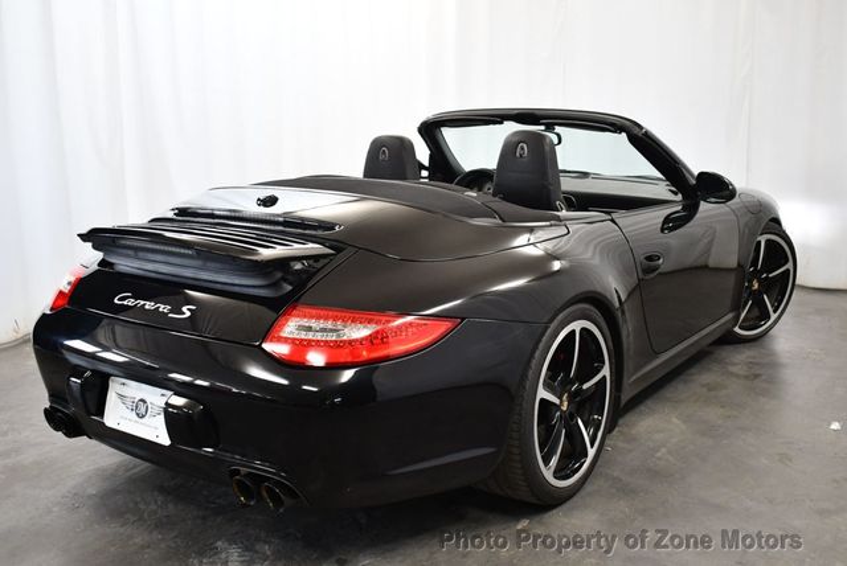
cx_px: 424
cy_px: 283
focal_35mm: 40
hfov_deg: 48.4
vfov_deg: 33.5
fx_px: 942
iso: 1100
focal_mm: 20
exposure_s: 1/125
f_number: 3.8
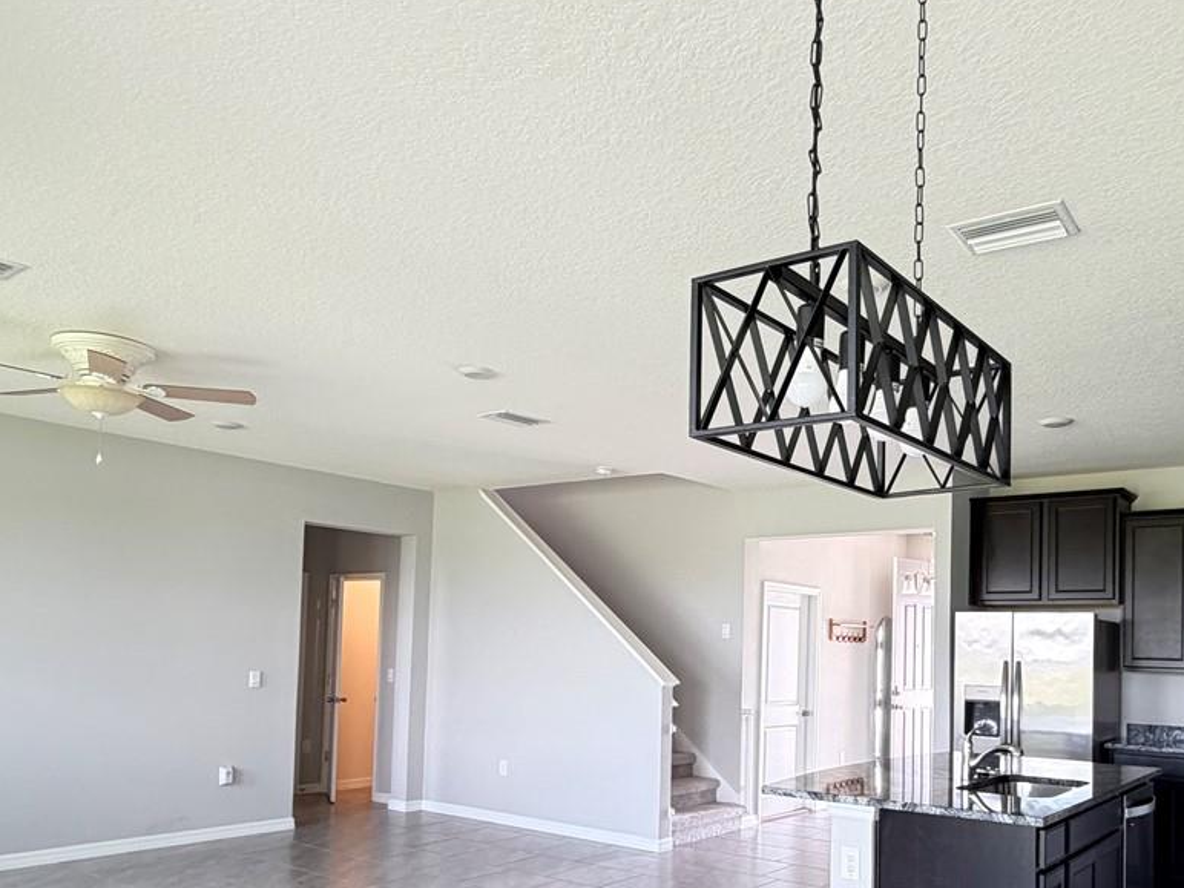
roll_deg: -1.9
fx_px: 992
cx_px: 710
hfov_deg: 61.1
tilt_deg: +2.3
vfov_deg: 47.3
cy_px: 606
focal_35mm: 29
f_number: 2.2
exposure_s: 1/60
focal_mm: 2.22
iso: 200
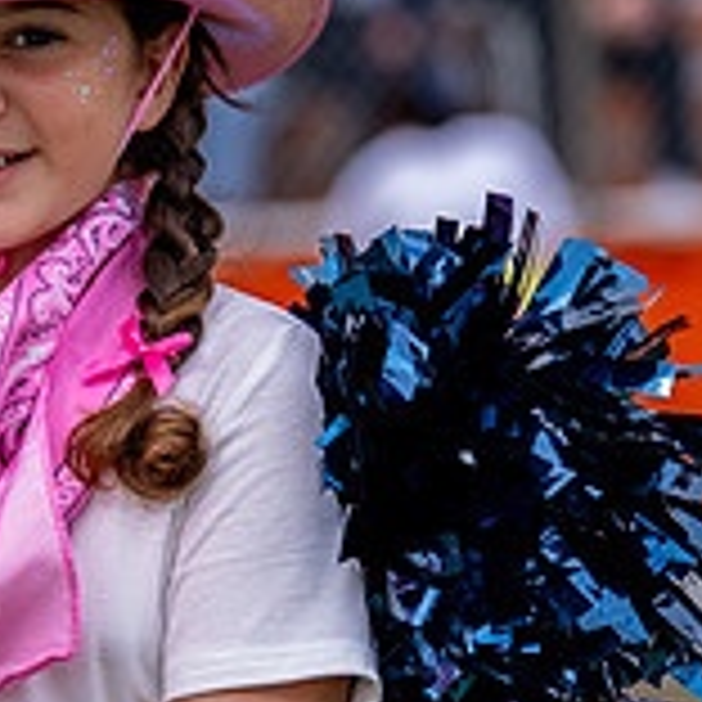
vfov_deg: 5.0
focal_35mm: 350
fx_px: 8030
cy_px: 369
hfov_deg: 5.0
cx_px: -257
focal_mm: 98
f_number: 2.8
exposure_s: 1/3200
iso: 320
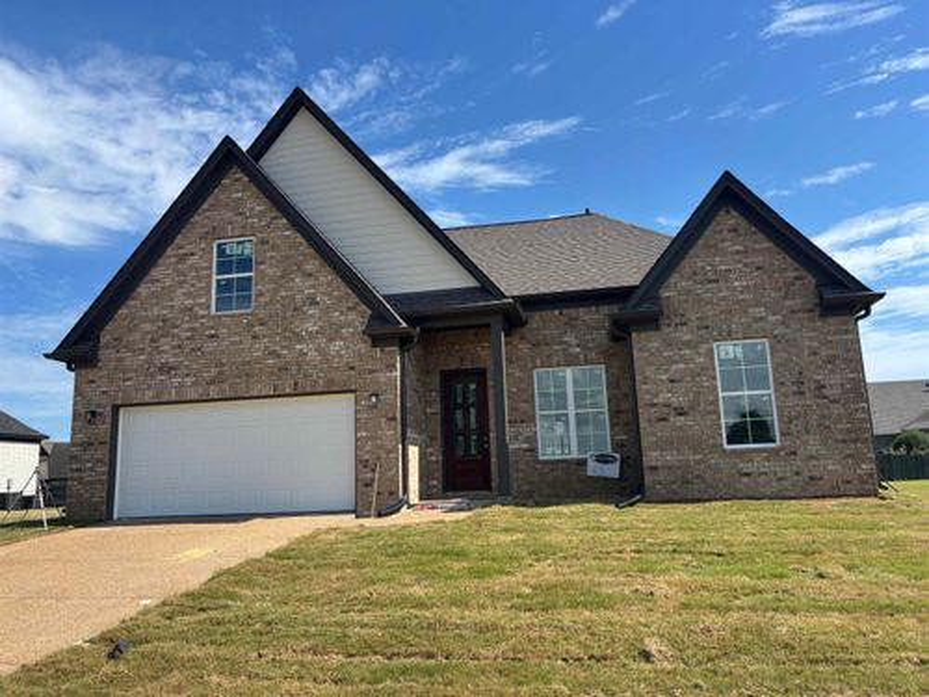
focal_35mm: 26
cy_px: 348
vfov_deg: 53.1
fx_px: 698
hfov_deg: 67.3
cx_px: 464
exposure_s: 1/2710
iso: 50
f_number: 1.6
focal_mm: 5.96
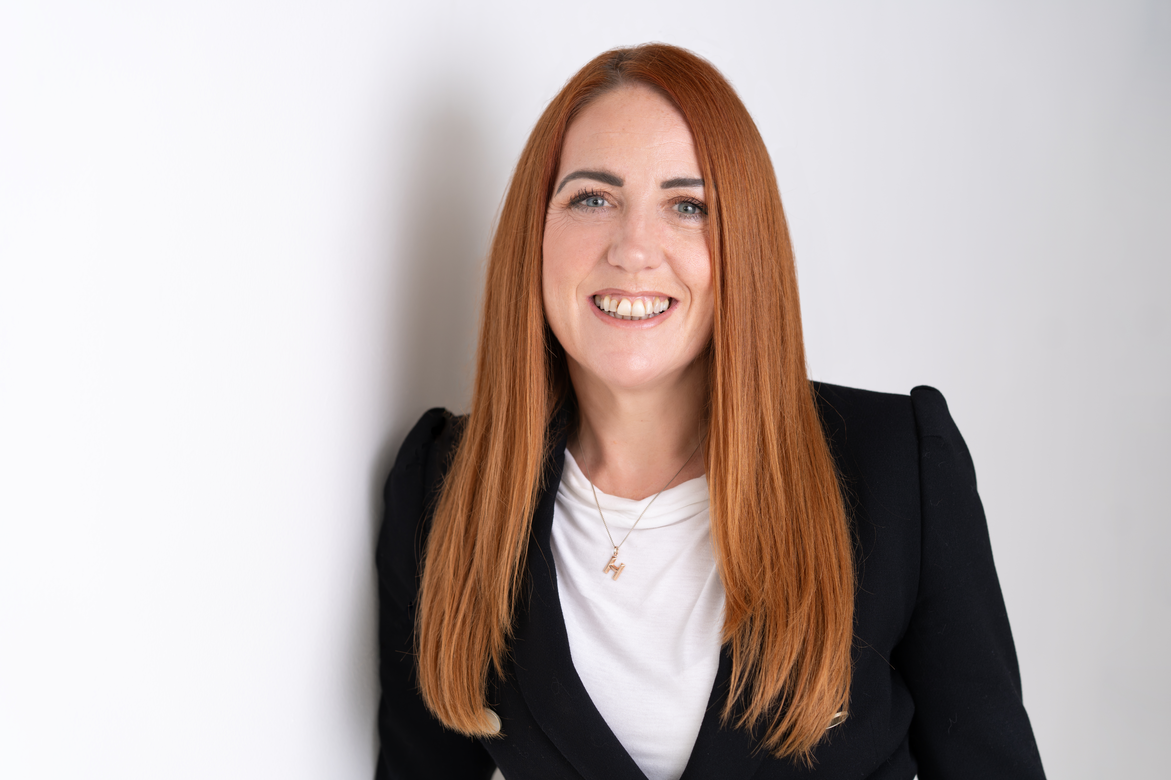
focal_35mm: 85
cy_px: 390
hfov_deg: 23.9
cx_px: 586
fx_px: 2765
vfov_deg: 16.1
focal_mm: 85
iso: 100
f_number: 2.8
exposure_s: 1/125
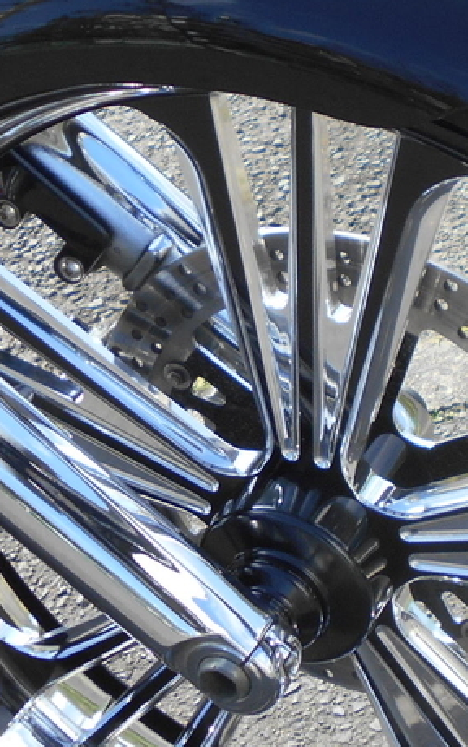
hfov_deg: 13.9
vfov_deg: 22.0
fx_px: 1916
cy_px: 458
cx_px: 307
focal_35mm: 94
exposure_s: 1/400
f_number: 3.6
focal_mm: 5.8
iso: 80
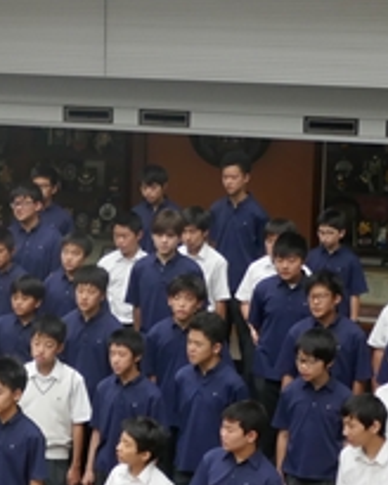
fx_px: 1938
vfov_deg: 14.2
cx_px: -154
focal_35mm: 135
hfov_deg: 11.1
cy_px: 326
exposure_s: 1/80
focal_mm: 16.9
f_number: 4
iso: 640
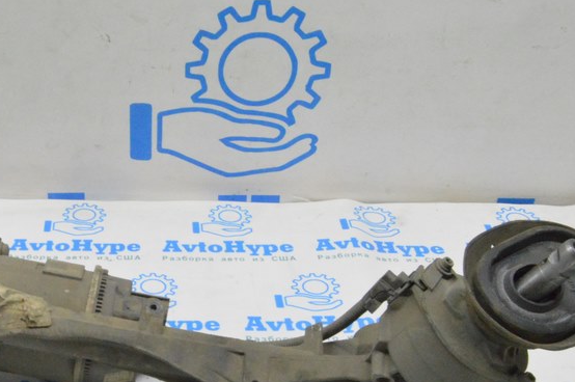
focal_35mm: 61
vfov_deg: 22.2
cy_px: 235
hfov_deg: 32.2
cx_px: 136
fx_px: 973
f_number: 20
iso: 6400
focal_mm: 22
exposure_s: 1/20
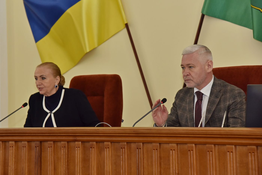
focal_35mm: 98
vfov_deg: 14.0
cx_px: 131
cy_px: 88
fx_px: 713
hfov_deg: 20.8
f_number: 5
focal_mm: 98
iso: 1000
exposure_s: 1/200
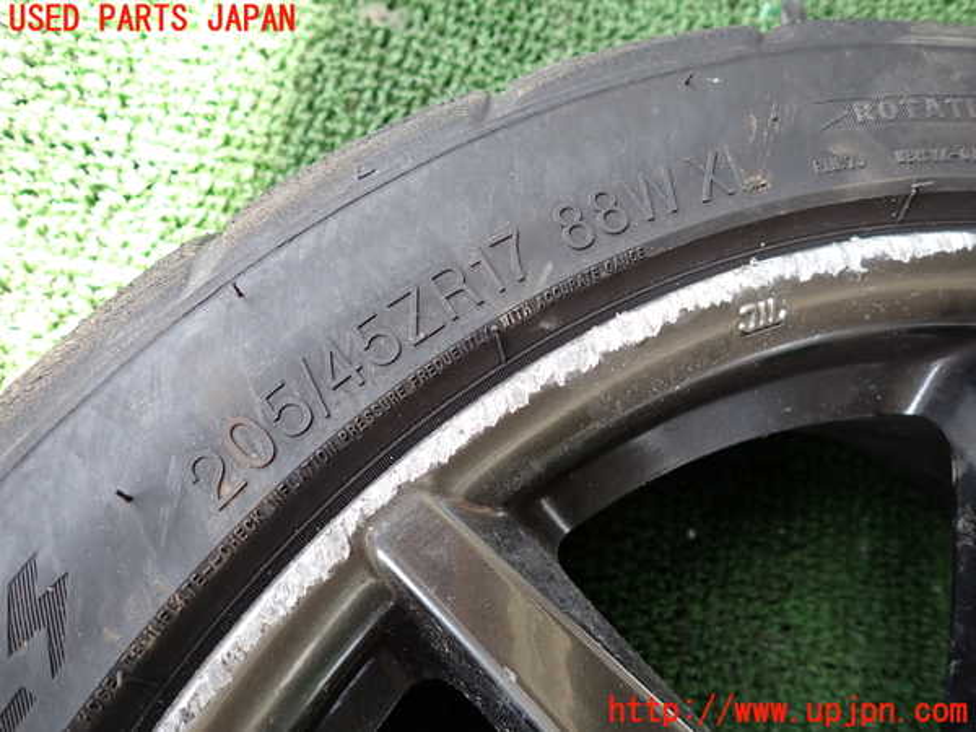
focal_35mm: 25
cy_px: 366
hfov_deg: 69.4
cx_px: 488
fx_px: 705
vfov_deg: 54.9
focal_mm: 4.5
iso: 100
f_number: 2
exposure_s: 1/125
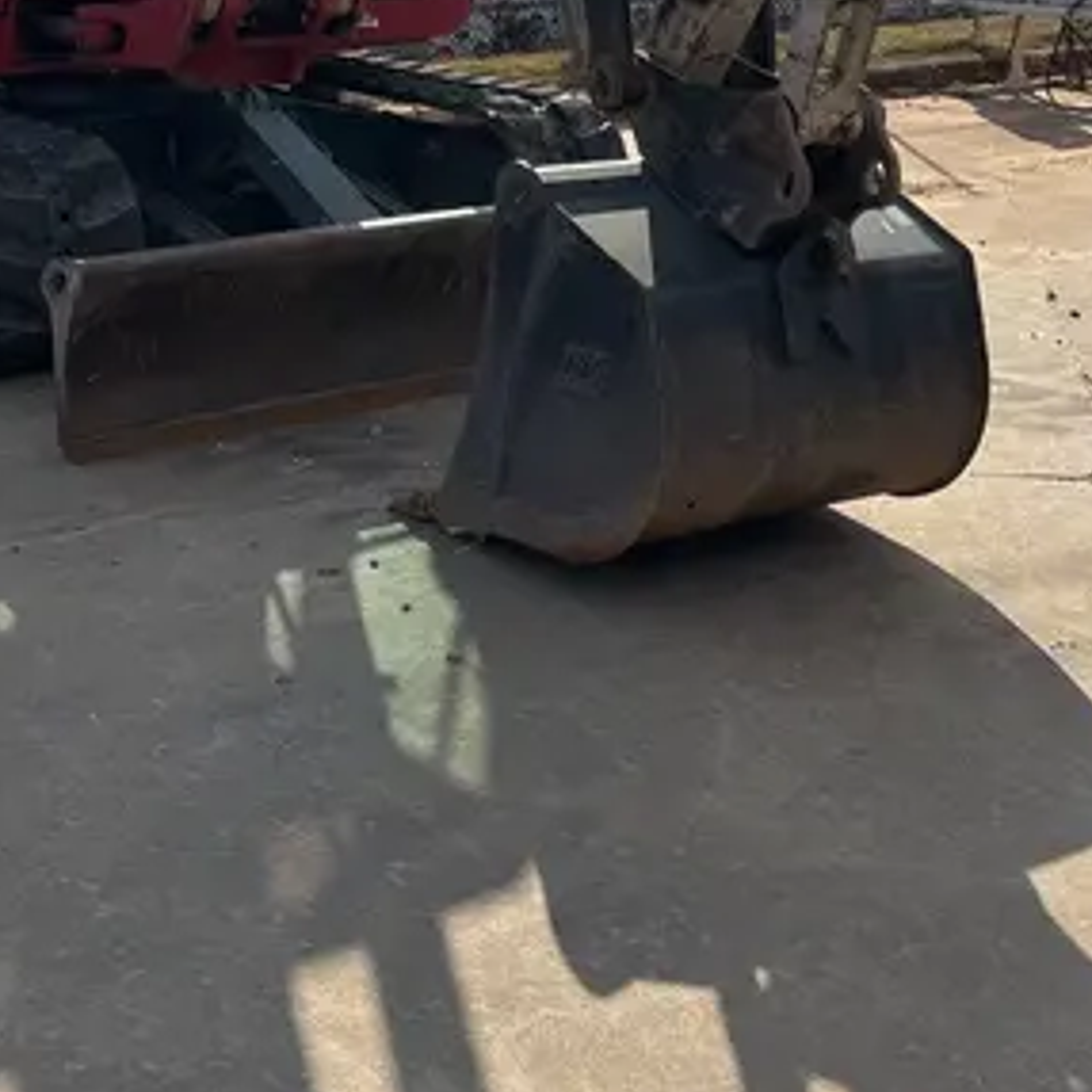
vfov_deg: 27.0
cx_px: 420
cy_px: -63
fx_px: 2106
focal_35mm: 59
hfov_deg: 29.0
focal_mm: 5.96
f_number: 1.6
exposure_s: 1/10989
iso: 50
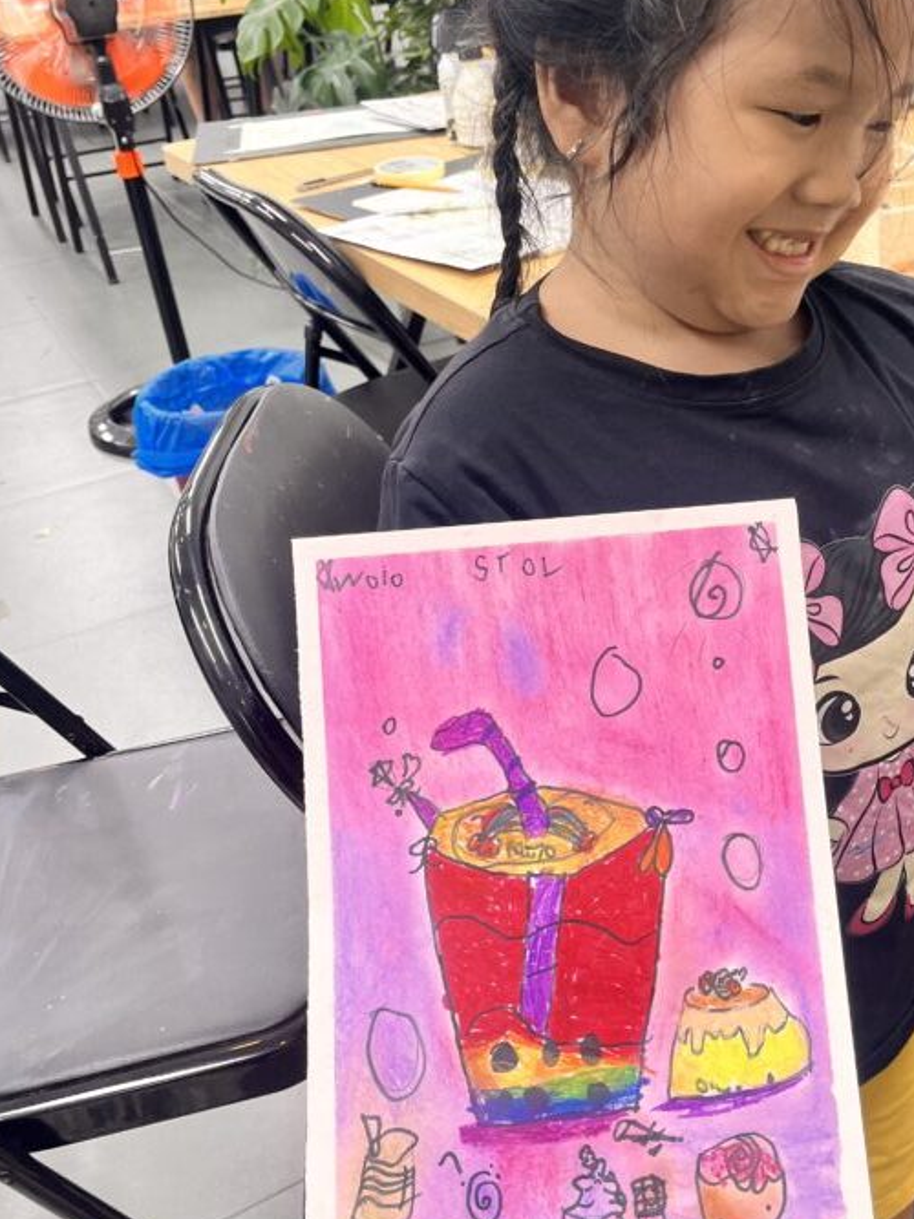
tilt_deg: -27.3
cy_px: 521
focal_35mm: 39
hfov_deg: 36.3
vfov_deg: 47.7
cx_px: 638
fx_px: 1373
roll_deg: +5.6
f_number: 1.6
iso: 80
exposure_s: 1/100
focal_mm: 5.1
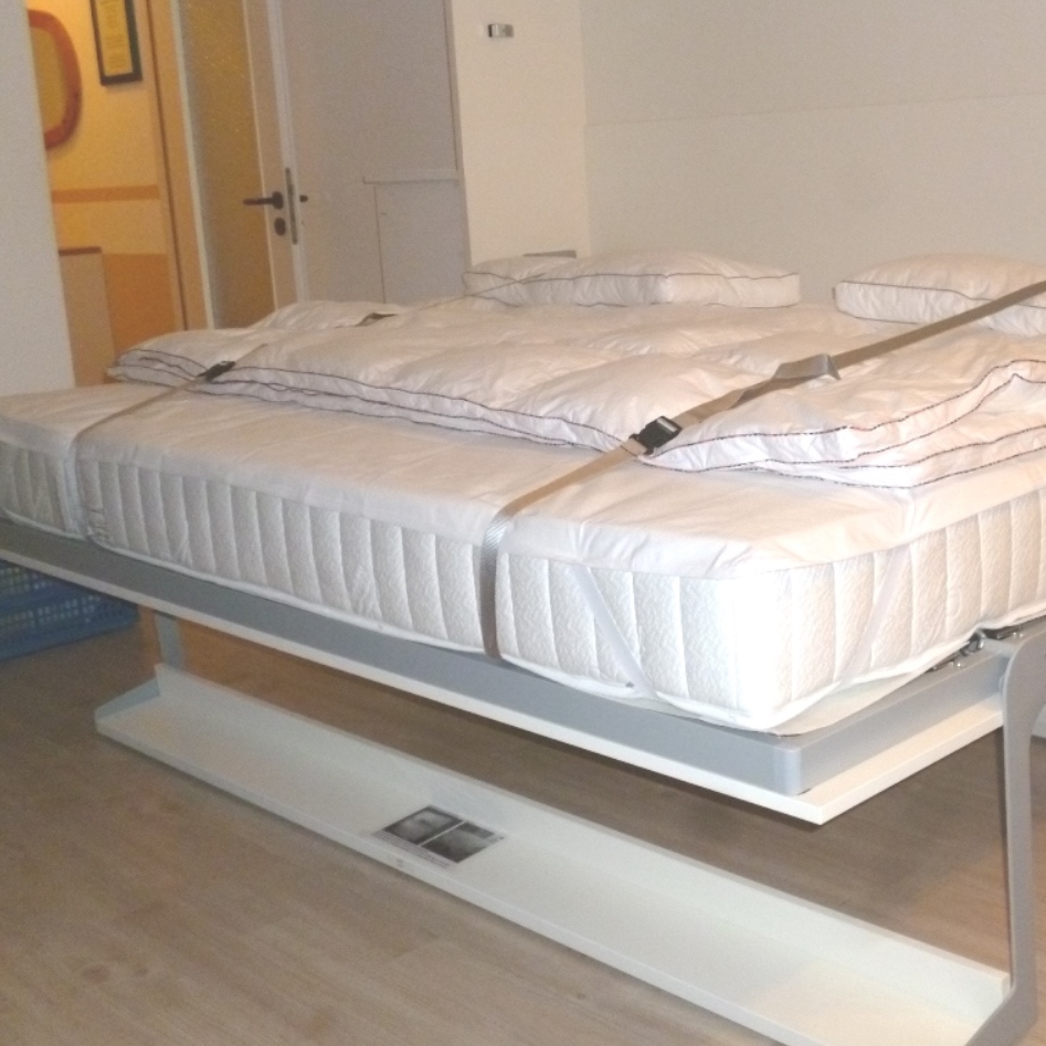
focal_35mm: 43
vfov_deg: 39.2
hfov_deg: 38.7
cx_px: 694
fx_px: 1470
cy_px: 521
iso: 400
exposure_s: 1/60
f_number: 3.1
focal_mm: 6.4
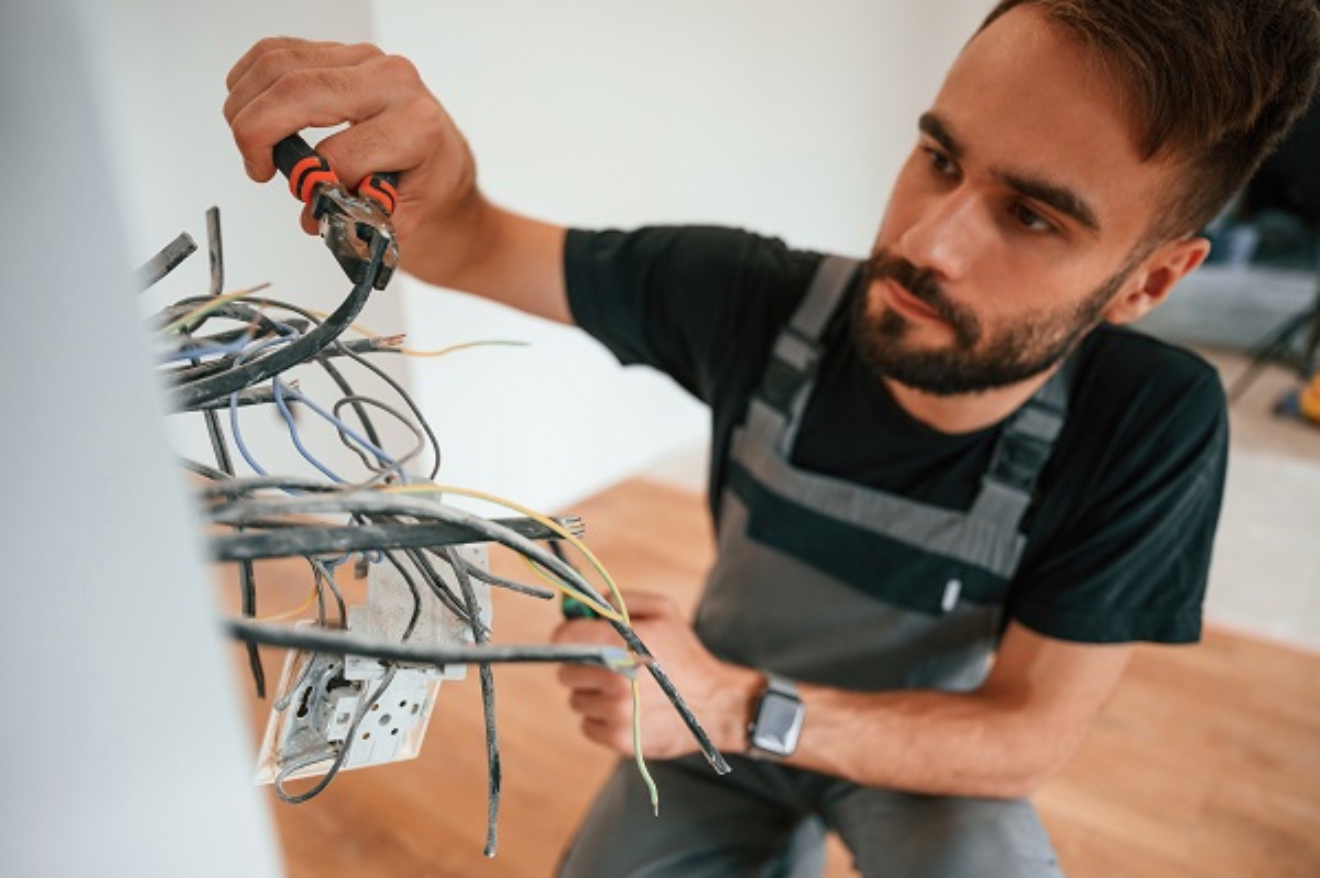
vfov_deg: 53.1
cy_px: 439
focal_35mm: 24
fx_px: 879
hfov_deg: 73.8
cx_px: 660
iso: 1000
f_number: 2.8
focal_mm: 24
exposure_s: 1/250
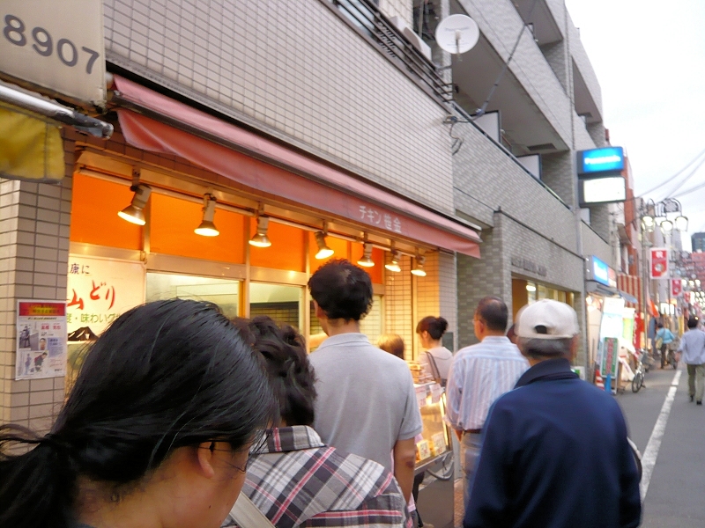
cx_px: 352
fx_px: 570
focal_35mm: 28
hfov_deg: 63.4
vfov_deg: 49.7
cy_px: 264
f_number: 2.8
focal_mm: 4.6
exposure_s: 1/8
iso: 200
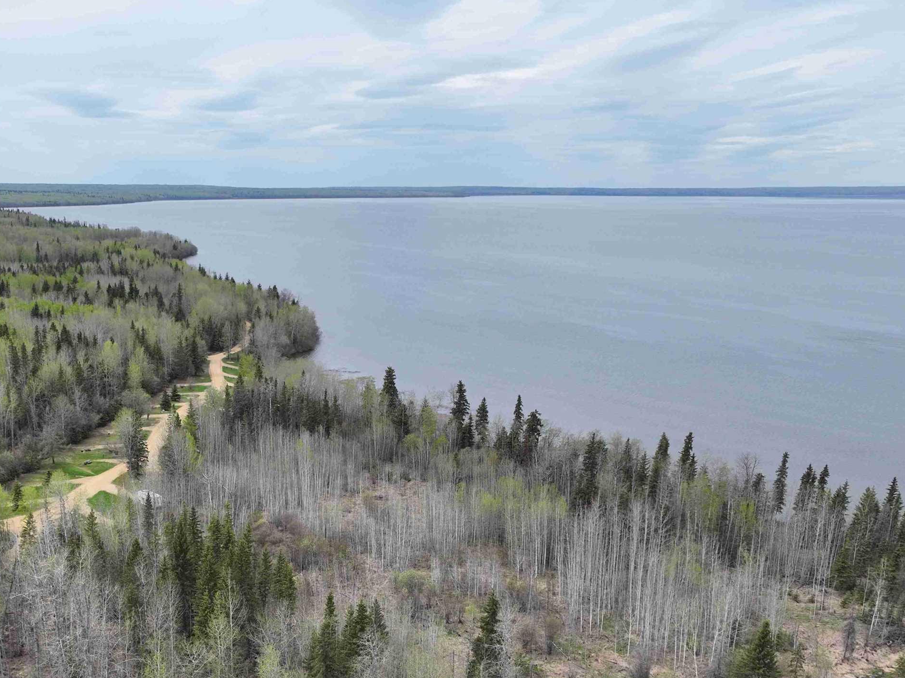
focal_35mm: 39
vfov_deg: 35.6
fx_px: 1019
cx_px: 270
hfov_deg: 46.8
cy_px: 542
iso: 160
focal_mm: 12.29
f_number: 2.8
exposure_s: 1/1600
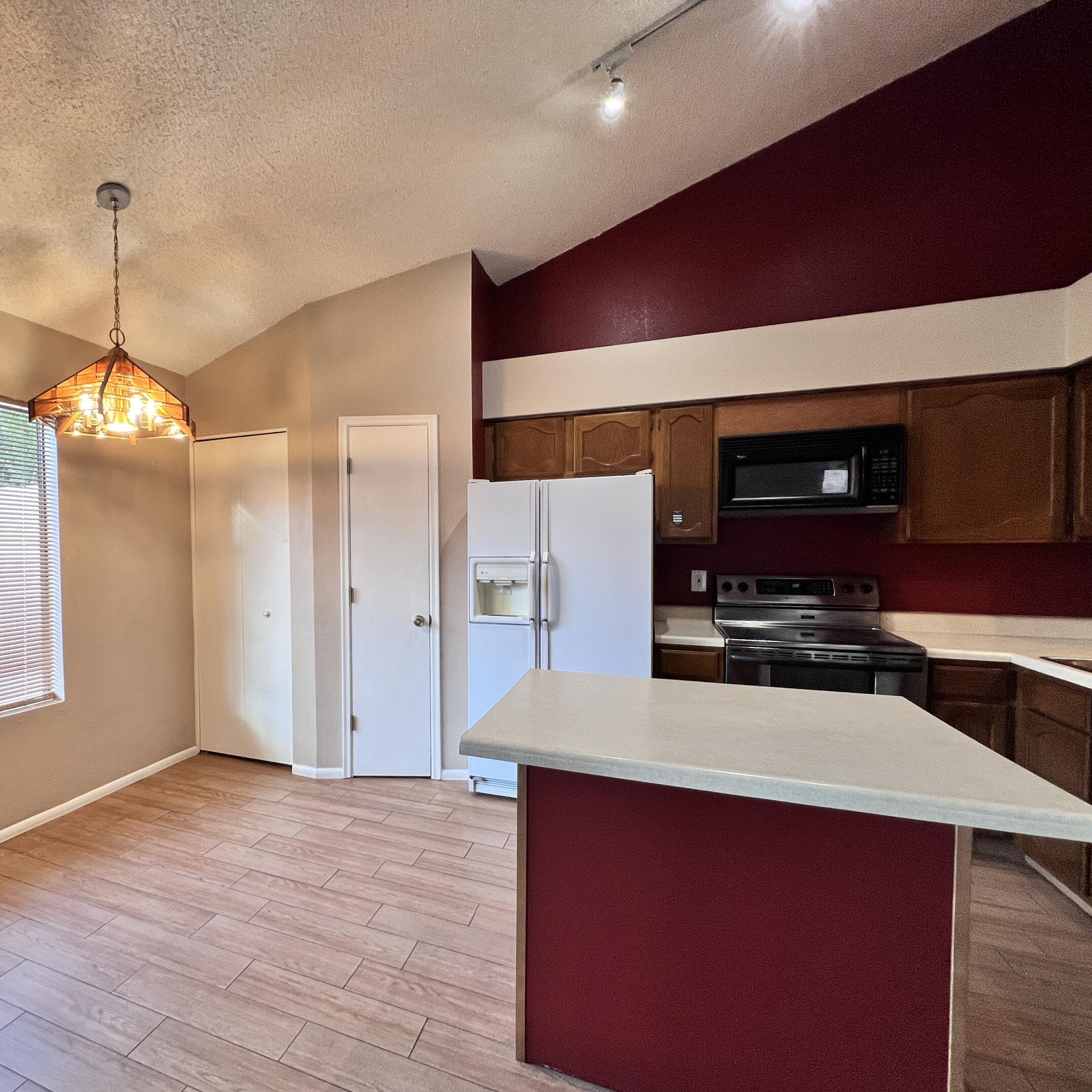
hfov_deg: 85.1
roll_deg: +0.8
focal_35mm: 16
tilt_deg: -1.7
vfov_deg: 87.4
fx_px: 571
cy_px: 567
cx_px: 388
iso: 160
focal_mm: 1.57
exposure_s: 1/120
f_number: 1.8
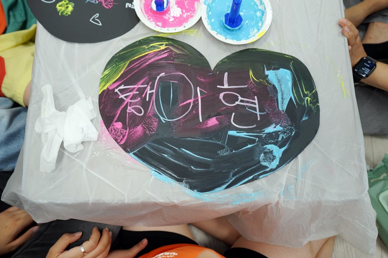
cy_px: 129
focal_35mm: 35
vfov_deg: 37.9
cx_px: 194
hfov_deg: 54.4
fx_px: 377
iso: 1600
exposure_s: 1/160
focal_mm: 35
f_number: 3.5
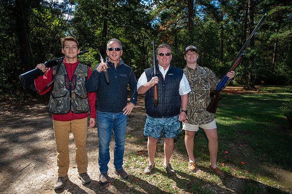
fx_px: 195
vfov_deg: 53.1
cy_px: 97
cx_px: 146
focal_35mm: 24
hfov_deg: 73.8
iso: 125
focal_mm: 24
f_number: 2.8
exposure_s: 1/320
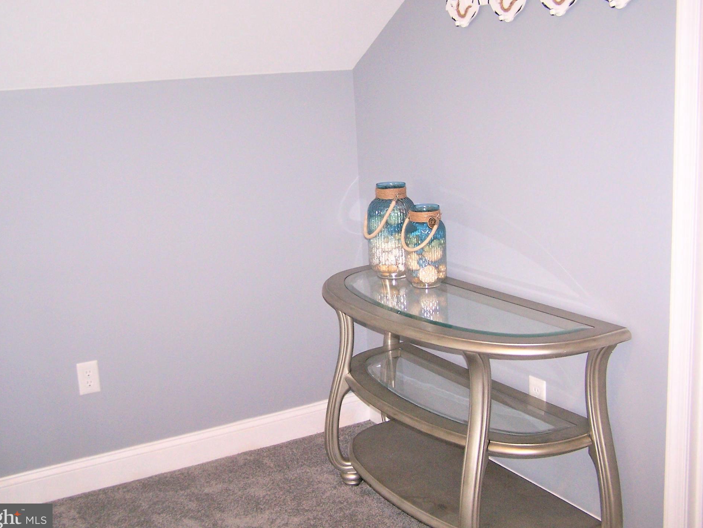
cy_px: 249
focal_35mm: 41
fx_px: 833
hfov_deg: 45.8
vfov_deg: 35.1
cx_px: 339
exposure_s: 1/60
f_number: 2.8
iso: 140
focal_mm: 6.3
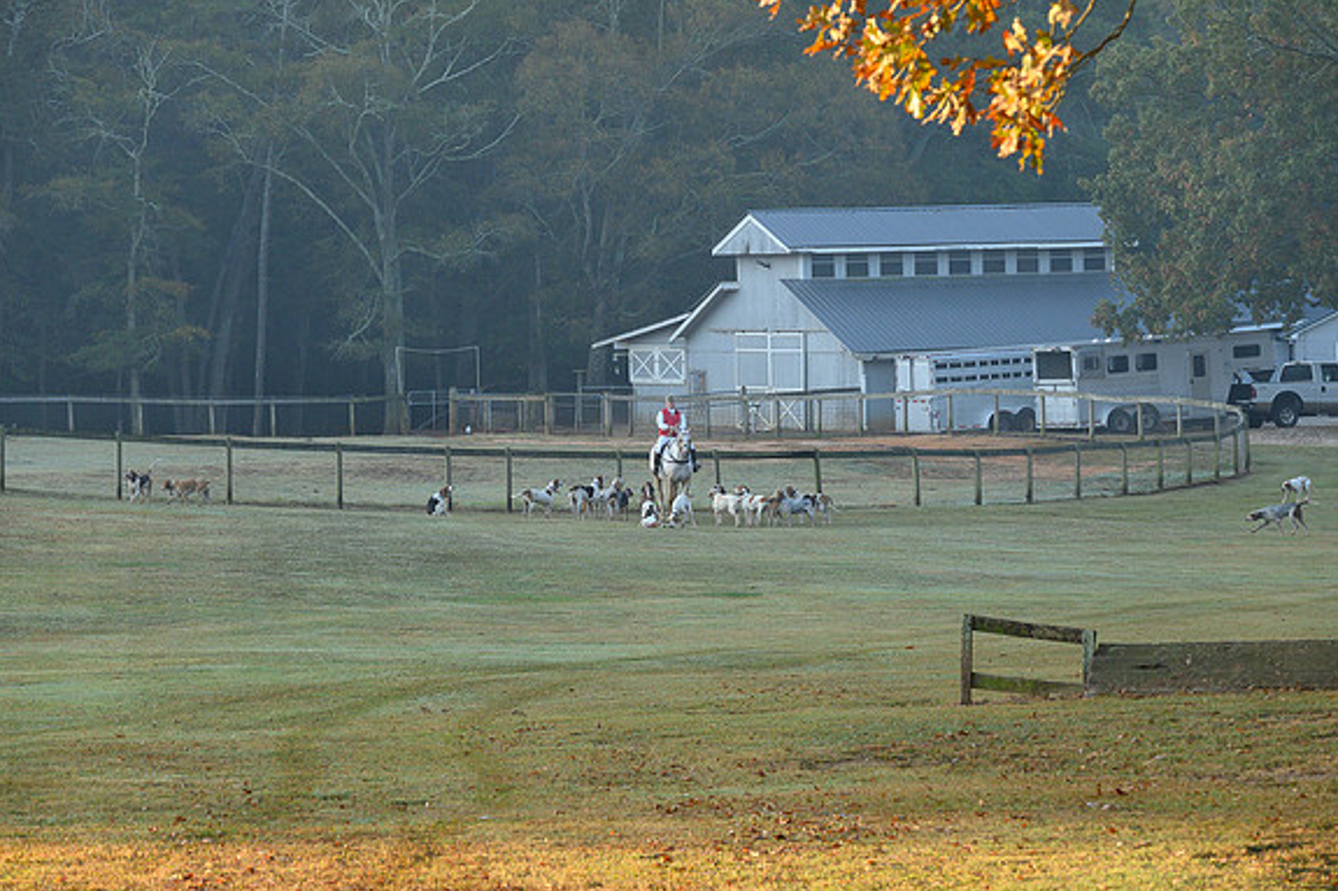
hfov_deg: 12.9
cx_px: 668
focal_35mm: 159
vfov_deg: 8.6
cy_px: 443
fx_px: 5907
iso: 720
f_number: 8
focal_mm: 105
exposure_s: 1/160
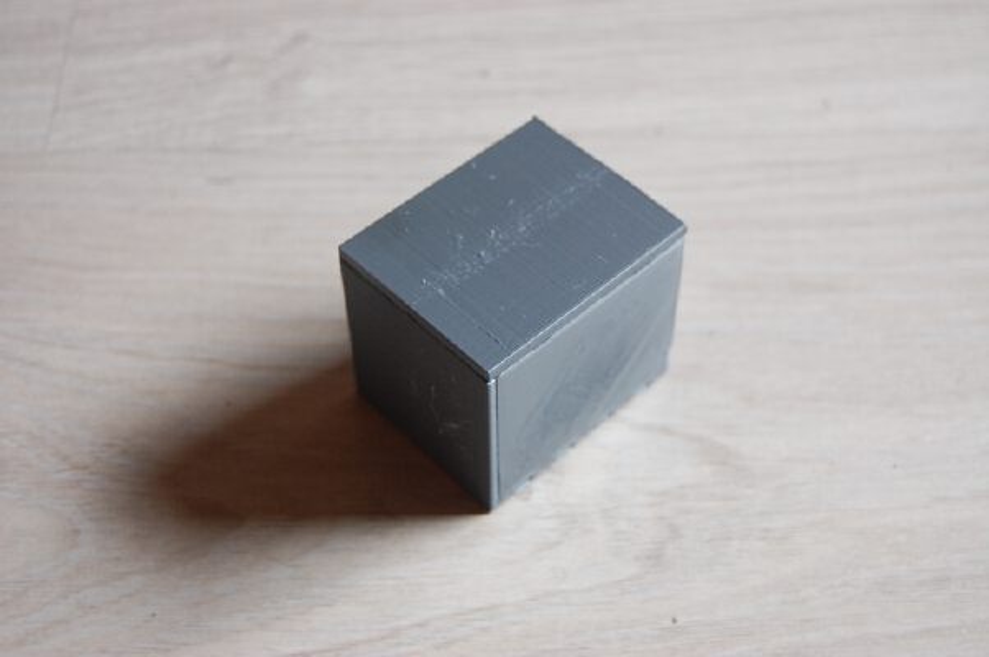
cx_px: 494
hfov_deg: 35.1
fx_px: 1564
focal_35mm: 57
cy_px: 328
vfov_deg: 23.7
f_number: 5
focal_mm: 38
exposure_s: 1/30
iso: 500
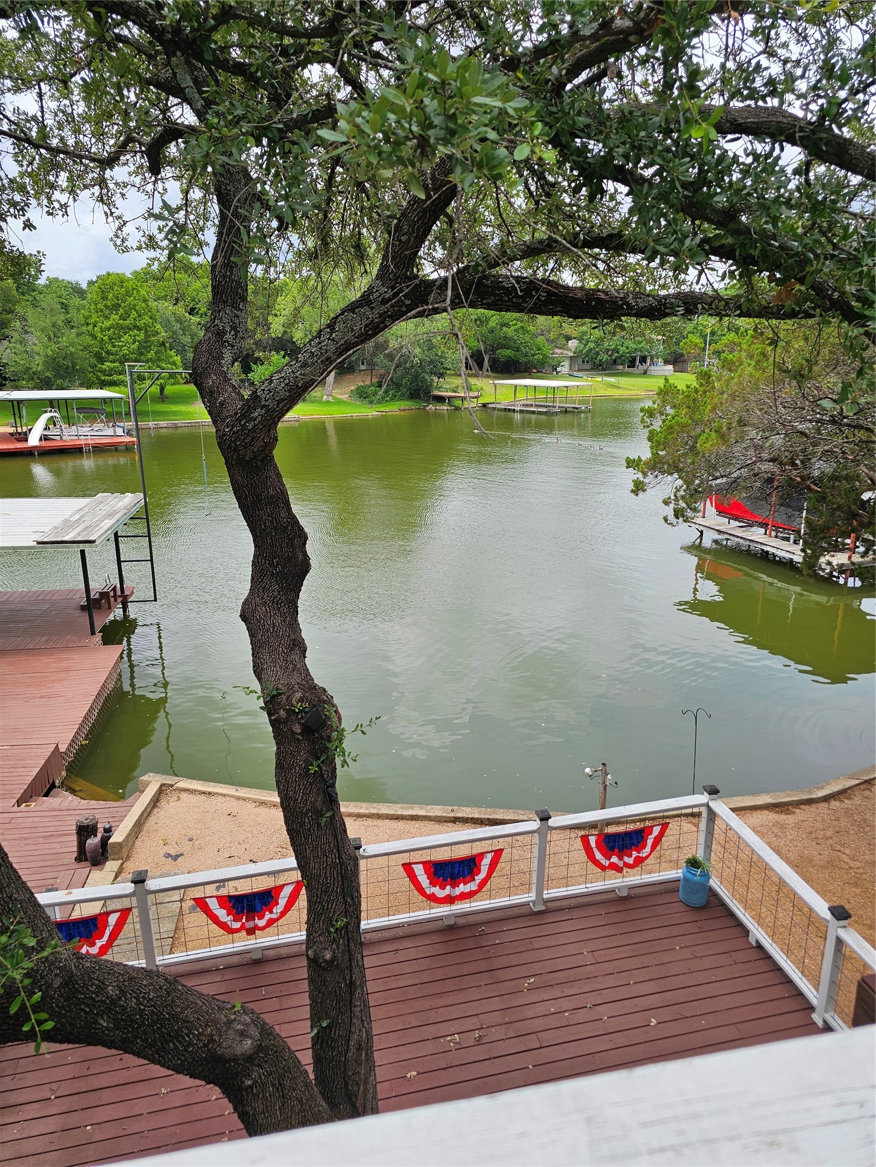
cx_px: 438
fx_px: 776
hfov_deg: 58.9
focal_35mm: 23
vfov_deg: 73.9
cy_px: 584
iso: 20
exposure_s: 1/719
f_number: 1.7
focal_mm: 6.3
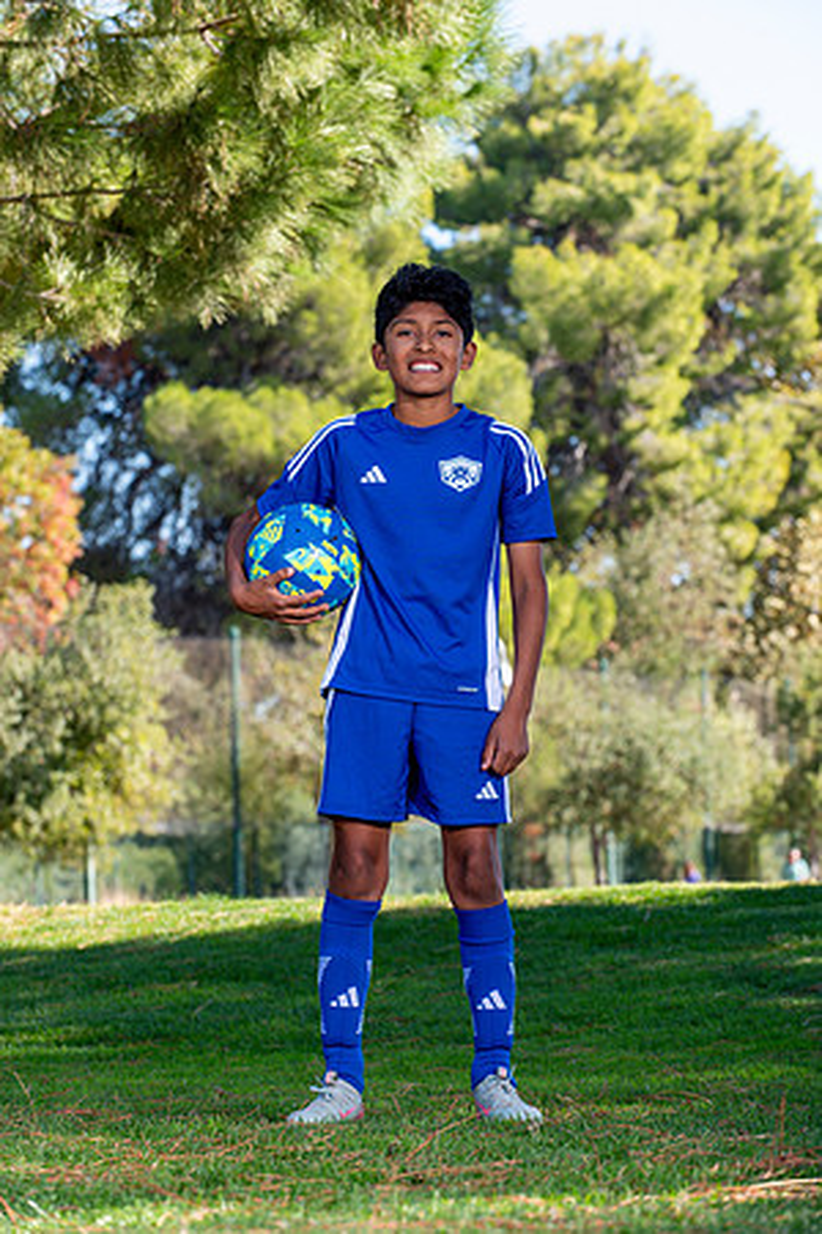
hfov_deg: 9.8
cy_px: 617
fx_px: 4795
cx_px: 411
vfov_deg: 14.7
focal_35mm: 140
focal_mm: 140
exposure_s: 1/250
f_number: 9
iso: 200
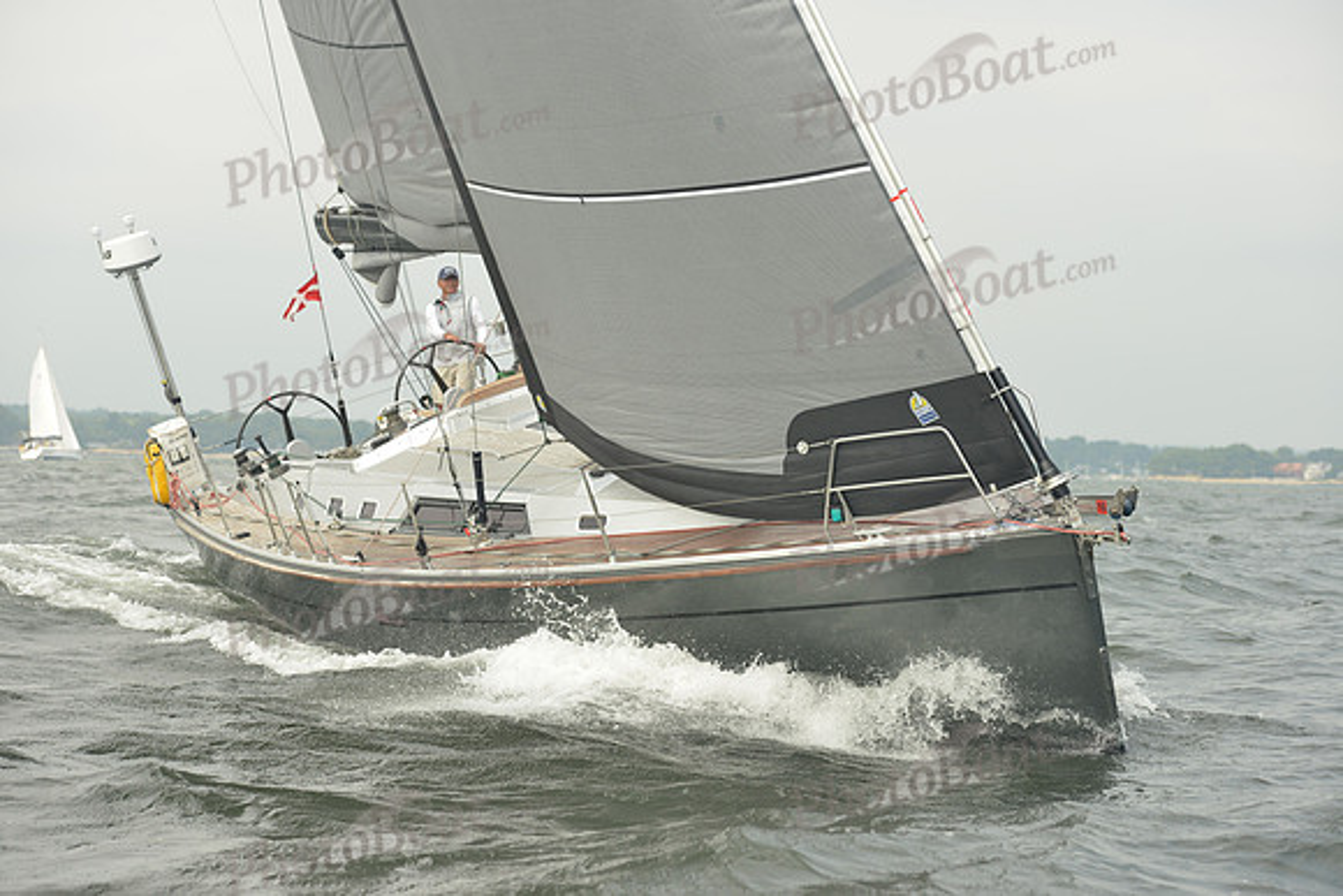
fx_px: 3657
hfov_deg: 20.8
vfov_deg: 14.0
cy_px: 448
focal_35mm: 98
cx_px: 672
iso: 320
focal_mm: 98
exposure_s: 1/1250
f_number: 6.3
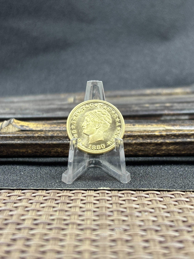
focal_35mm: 52
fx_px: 389
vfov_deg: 36.8
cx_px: 97
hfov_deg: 28.0
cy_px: 130
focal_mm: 5.96
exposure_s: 1/50
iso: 80
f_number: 1.6
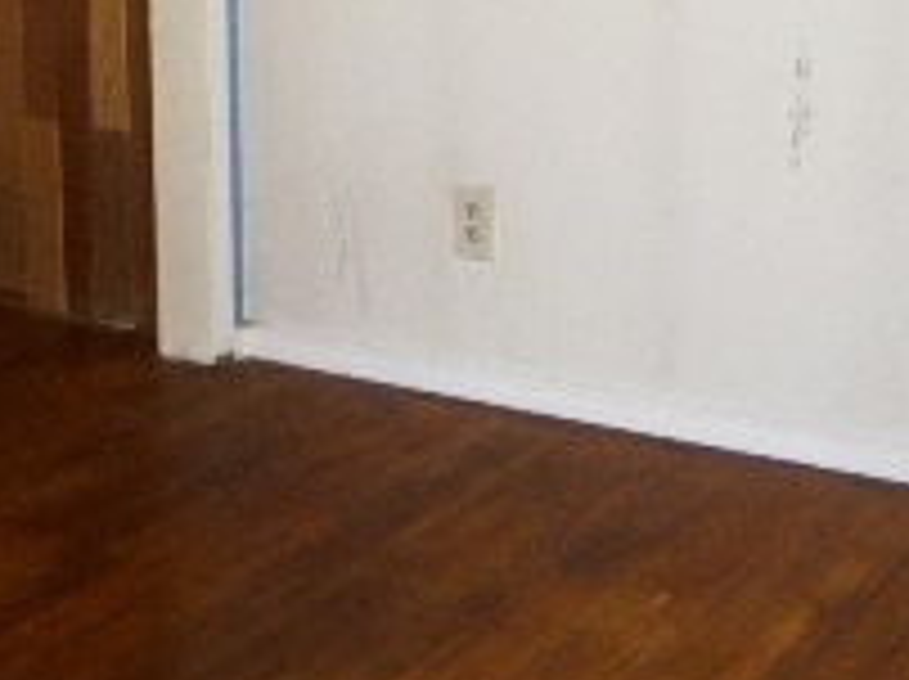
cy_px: -158
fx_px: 2413
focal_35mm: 92
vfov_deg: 15.4
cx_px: 711
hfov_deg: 21.1
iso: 125
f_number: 3.3
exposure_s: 1/30
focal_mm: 5.2
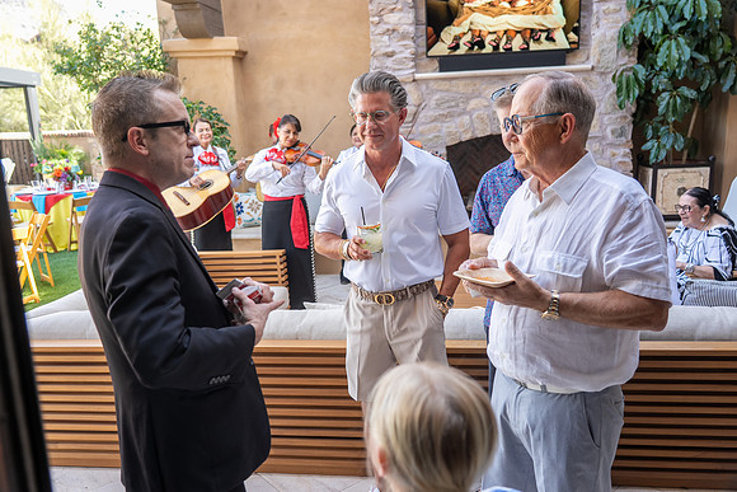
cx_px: 368
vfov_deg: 43.6
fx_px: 614
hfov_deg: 61.9
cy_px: 246
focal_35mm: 30
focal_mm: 30
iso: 400
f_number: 4
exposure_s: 1/200
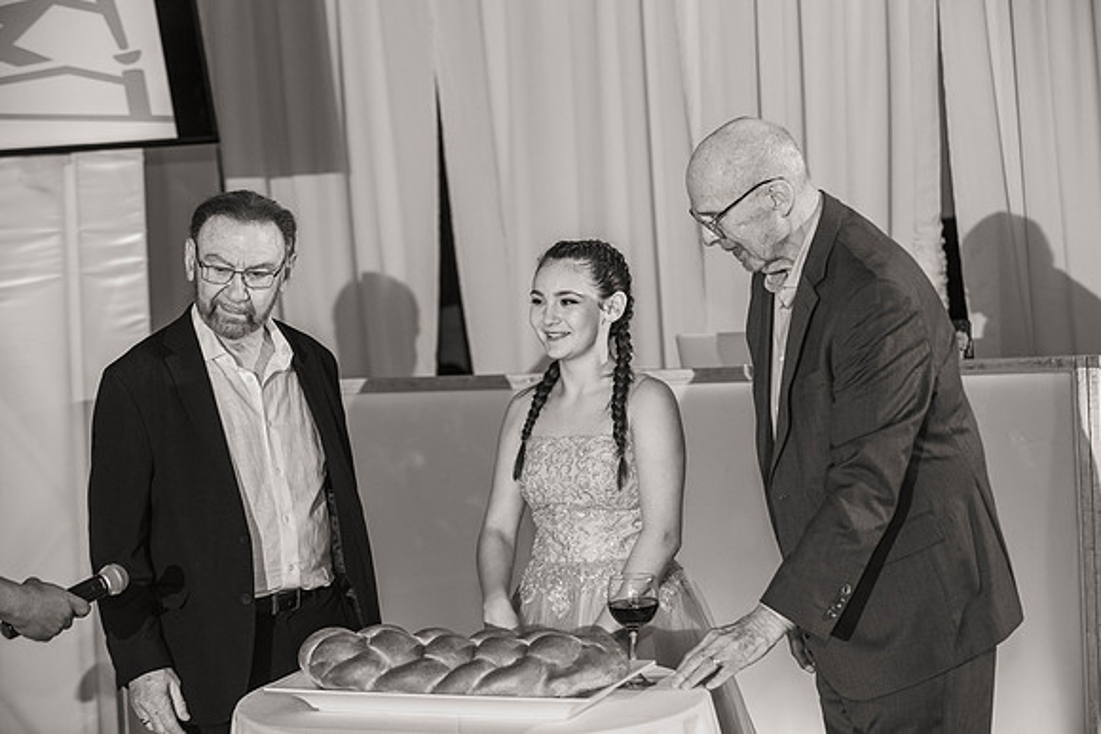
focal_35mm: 98
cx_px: 565
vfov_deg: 13.9
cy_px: 361
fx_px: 3009
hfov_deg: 20.7
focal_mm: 95
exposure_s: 1/125
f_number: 4
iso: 1000
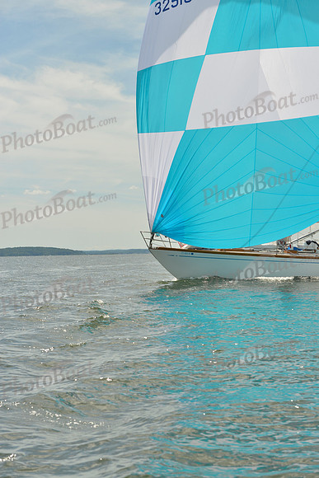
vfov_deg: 28.8
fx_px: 930
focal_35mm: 70
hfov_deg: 19.5
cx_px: 160
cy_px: 239
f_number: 9
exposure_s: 1/1000
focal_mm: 70
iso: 200
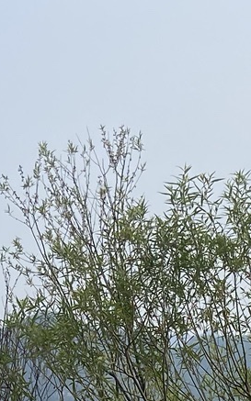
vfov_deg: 15.5
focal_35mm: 126
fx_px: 1380
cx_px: 133
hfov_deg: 10.4
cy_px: 563
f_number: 1.8
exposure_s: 1/2066
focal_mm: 4.25
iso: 32
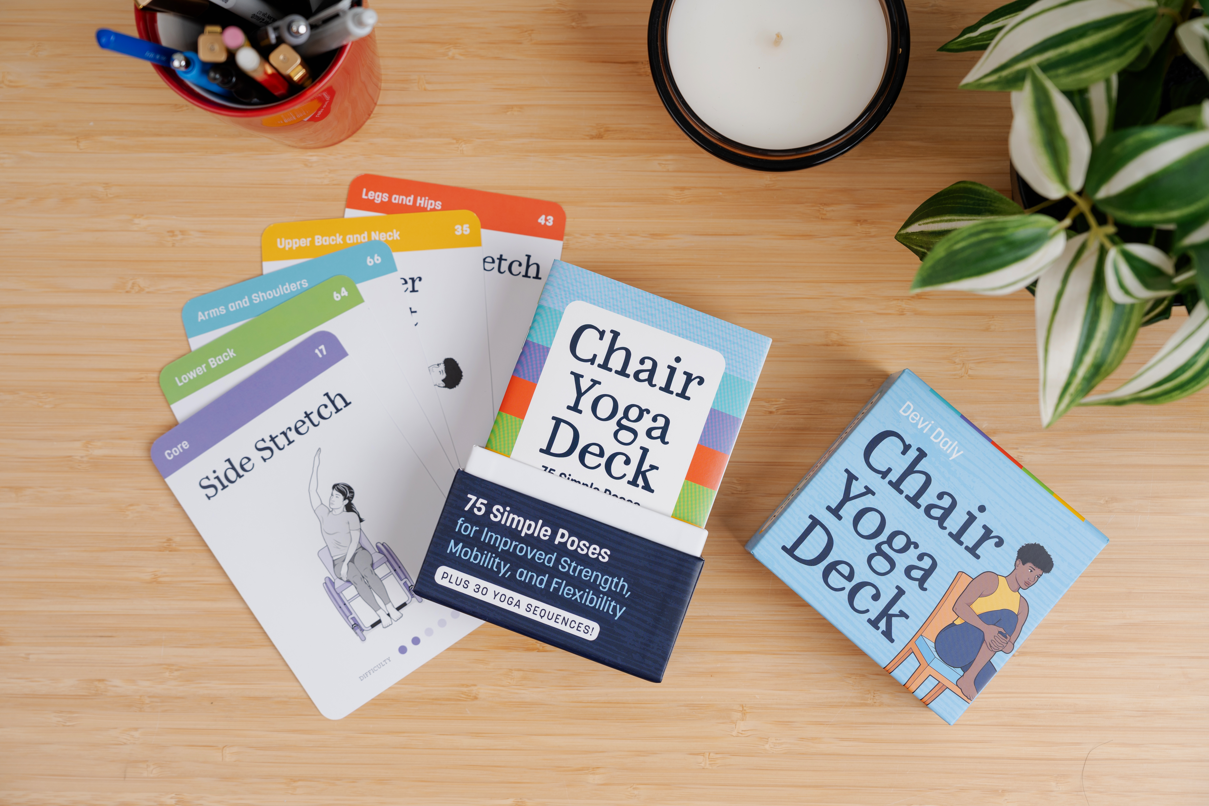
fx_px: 1645
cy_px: 403
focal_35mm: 49
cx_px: 604
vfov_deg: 27.5
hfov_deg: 40.3
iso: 125
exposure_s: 1/125
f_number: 4.5
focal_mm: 49
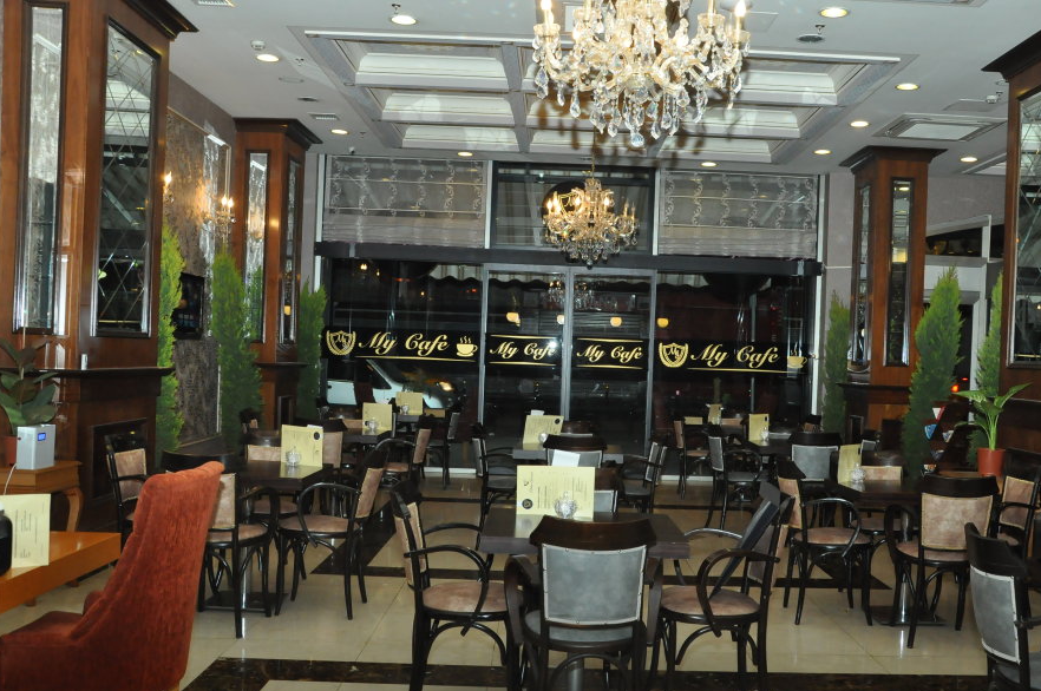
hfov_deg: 52.3
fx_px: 1057
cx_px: 590
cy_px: 354
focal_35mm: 37
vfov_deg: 36.2
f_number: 8
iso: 2000
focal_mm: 21
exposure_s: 1/125
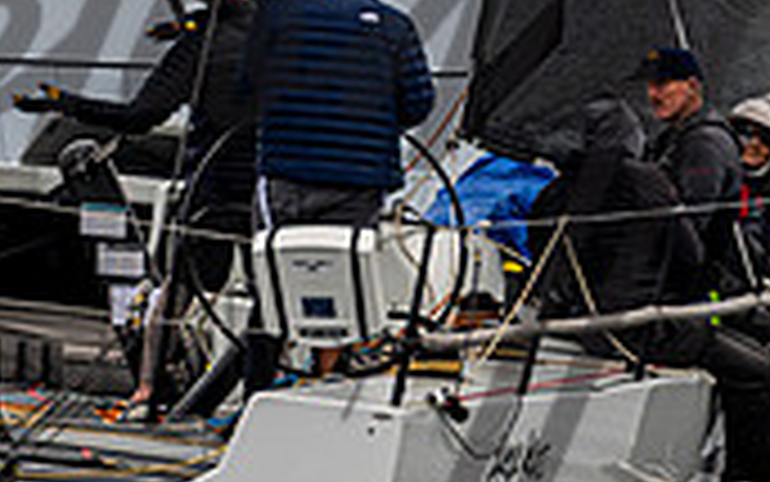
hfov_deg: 1.7
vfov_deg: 1.1
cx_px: 182
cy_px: 1
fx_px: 25883
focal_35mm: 1233
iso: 800
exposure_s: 1/2000
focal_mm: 310
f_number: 8
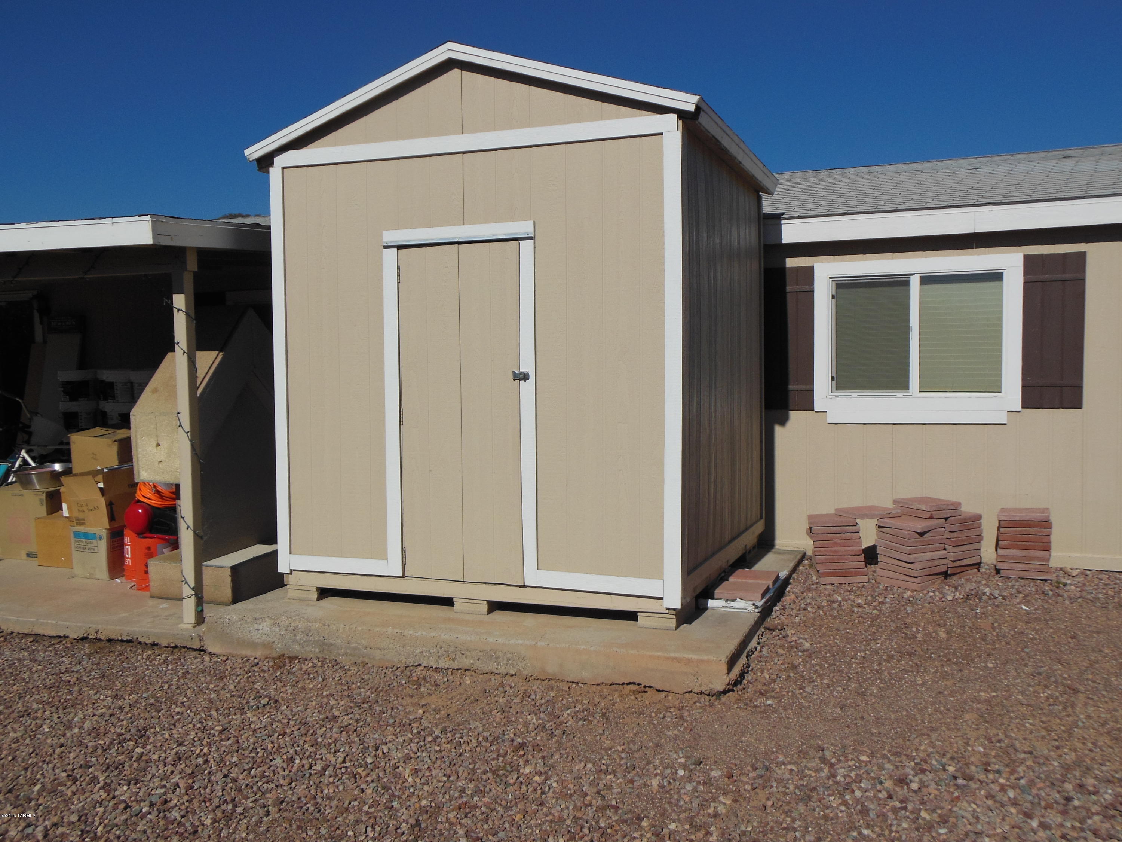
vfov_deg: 48.2
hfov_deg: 61.7
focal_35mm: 29
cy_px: 421
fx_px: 940
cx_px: 561
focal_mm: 5.2
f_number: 6.7
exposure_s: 1/1250
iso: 125
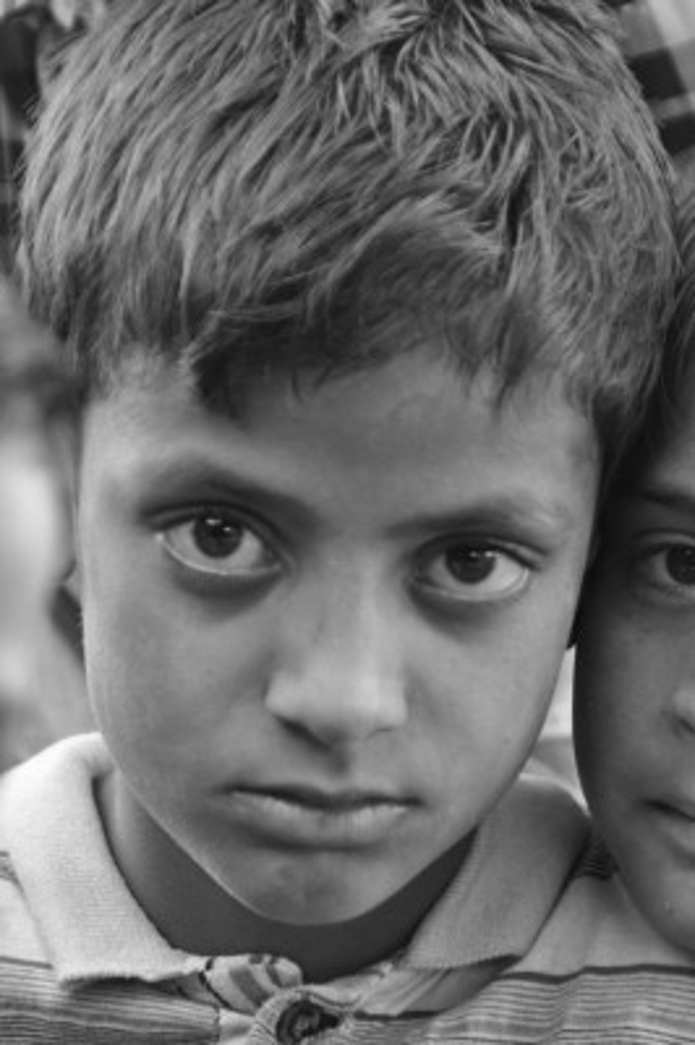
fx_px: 9137
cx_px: 348
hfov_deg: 4.4
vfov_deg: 6.5
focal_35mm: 315
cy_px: 522
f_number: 6.3
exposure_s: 1/80
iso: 1600
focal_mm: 210
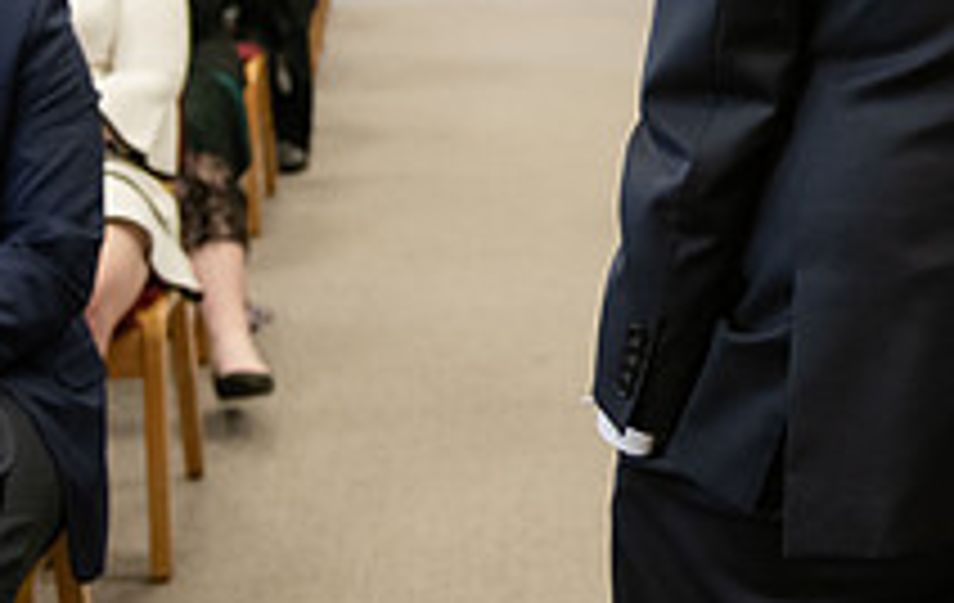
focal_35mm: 101
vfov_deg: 12.7
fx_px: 2634
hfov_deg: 20.0
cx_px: 933
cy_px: -153
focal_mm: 35
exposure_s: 1/200
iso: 1600
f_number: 3.2
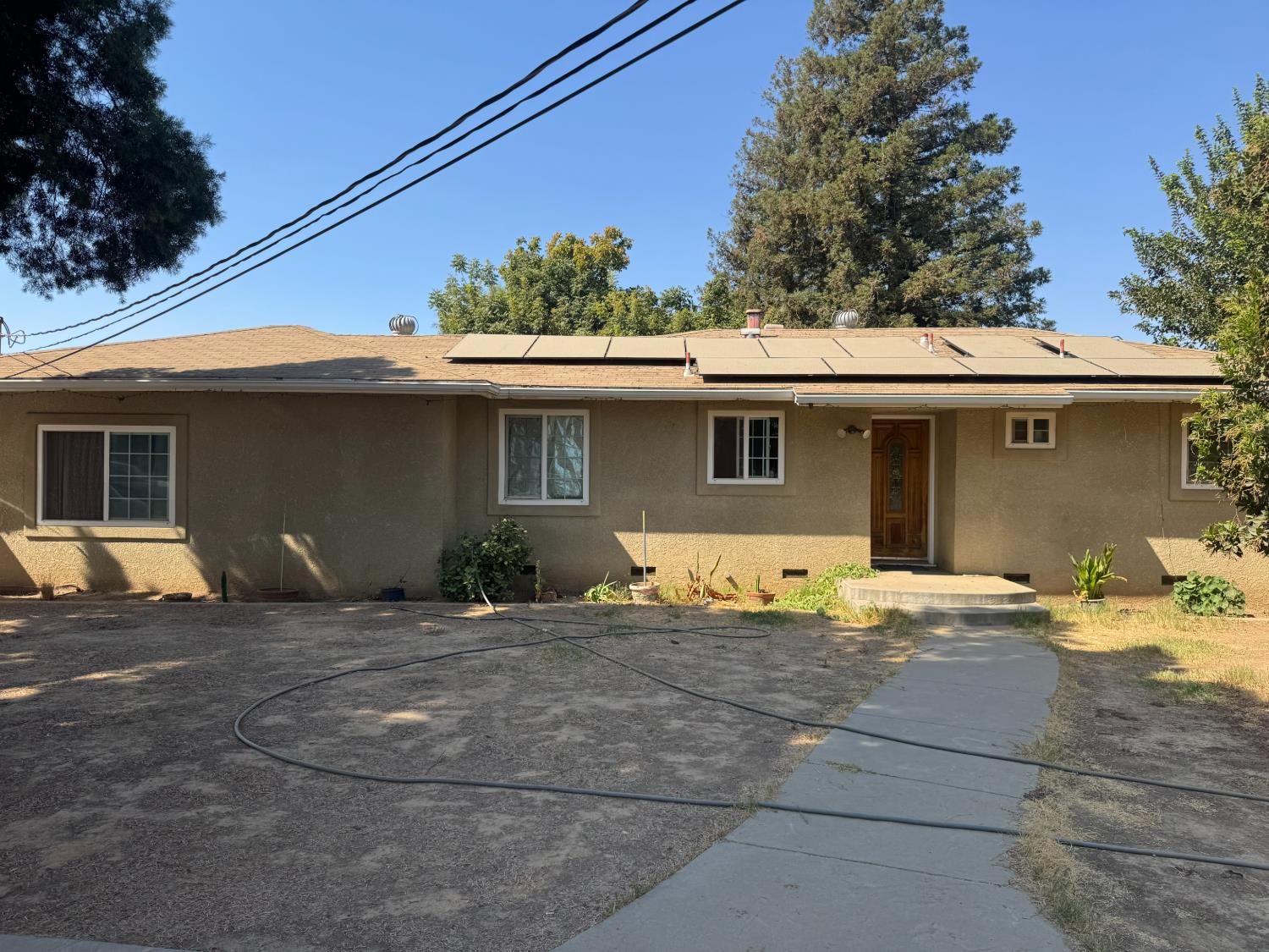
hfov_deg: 71.6
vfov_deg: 56.8
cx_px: 634
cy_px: 476
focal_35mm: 24
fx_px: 880
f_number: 1.78
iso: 80
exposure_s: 1/2833
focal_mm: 6.76
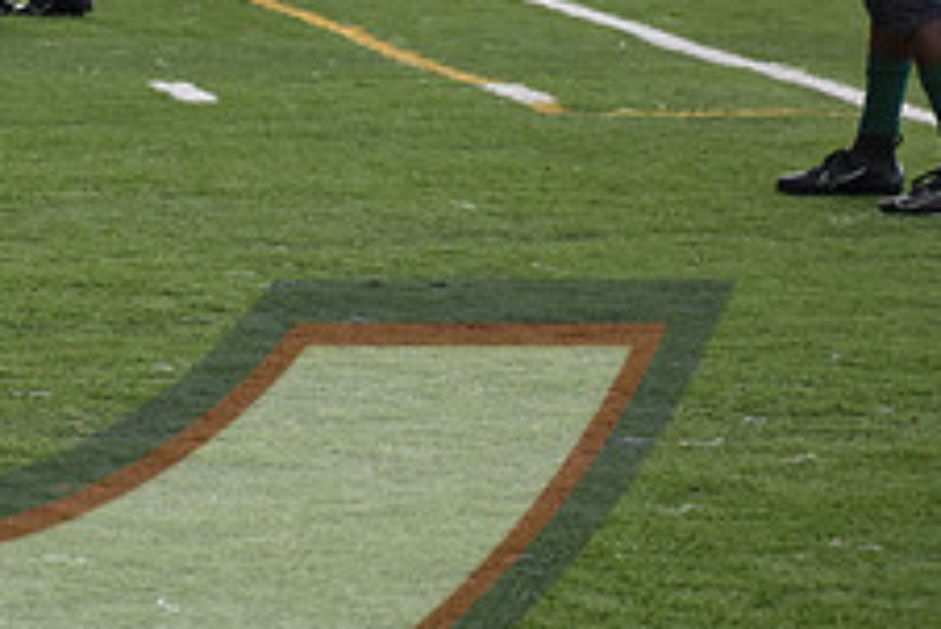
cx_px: -179
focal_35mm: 269
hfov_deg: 7.6
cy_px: 110
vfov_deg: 5.1
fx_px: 7036
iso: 720
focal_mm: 70
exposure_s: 1/1000
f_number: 4.5
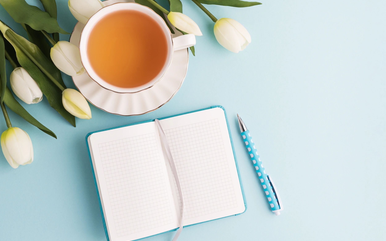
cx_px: 193
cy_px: 128
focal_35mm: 52
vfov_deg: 24.9
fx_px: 547
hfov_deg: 38.9
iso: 100
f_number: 8
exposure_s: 1/100
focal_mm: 50
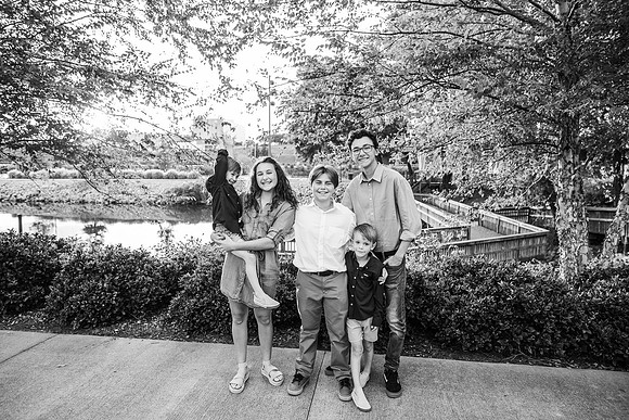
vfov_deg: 53.2
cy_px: 210
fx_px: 419
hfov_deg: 73.7
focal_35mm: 24
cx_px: 314
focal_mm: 24
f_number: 3.2
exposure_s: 1/200
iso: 320
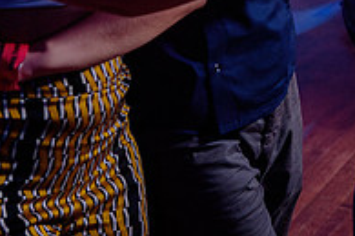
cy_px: -130
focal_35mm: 106
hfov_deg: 18.1
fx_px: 1045
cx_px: 450
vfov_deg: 12.2
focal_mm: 32
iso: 800
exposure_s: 1/80
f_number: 3.2
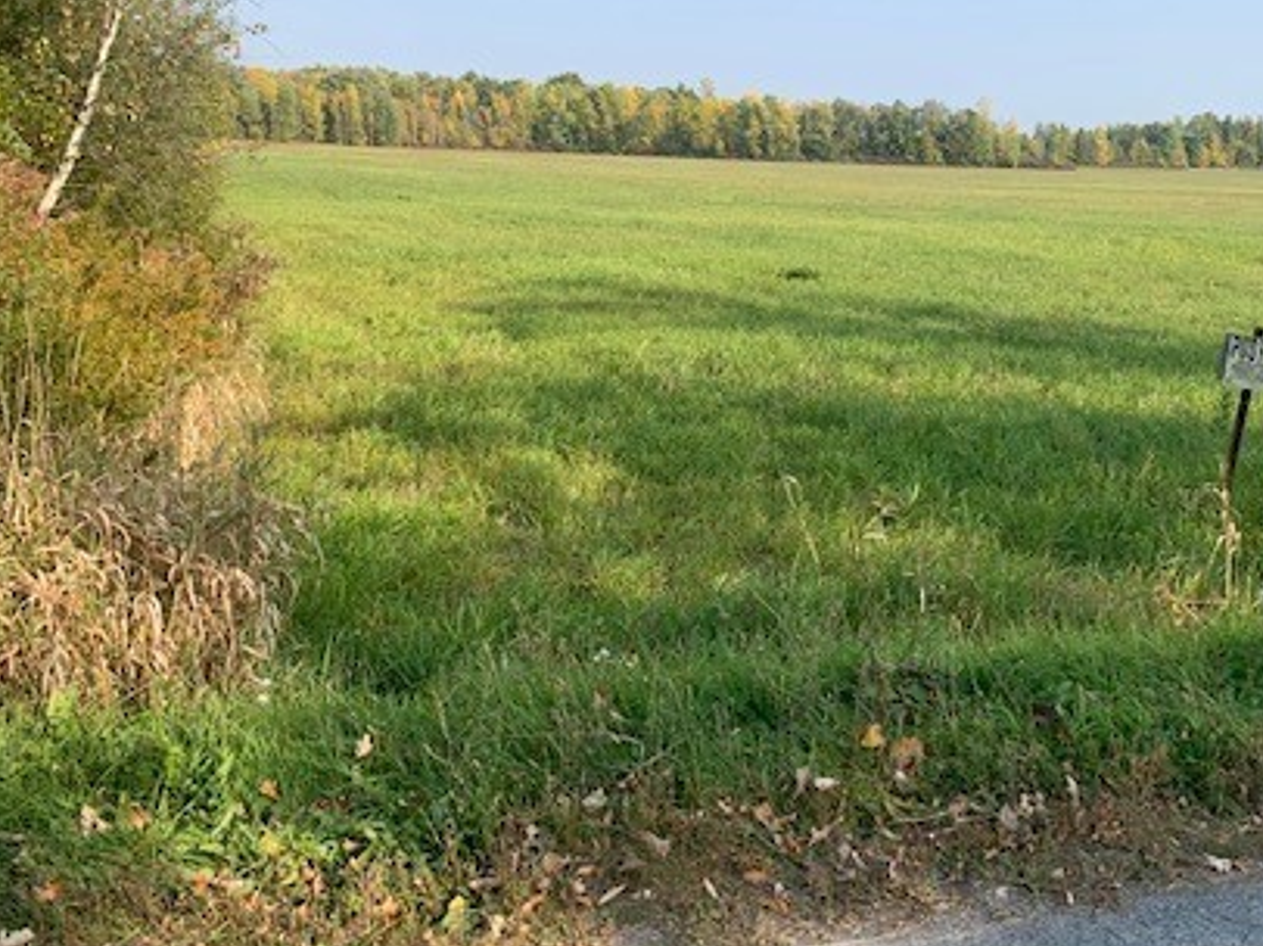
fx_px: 1495
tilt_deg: -6.2
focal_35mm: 41
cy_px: 370
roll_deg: -1.5
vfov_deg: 35.0
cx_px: 868
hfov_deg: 44.9
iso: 25
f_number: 1.8
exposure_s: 1/1406
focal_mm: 4.25
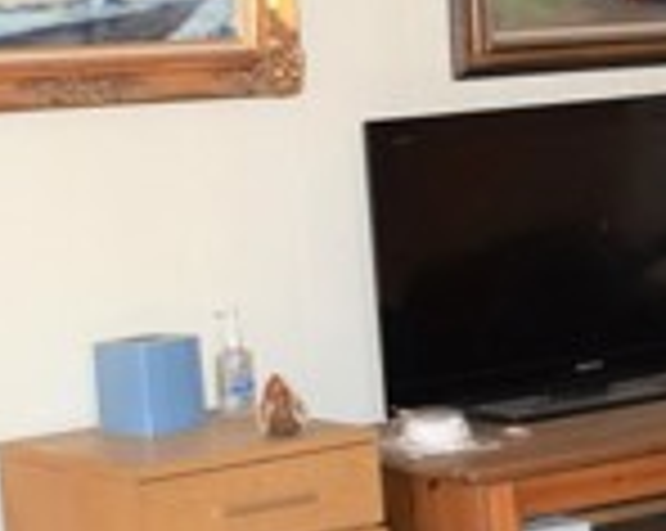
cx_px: 752
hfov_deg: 13.5
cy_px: 214
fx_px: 2756
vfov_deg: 11.0
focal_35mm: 140
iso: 220
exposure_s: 1/30
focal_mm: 23
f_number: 3.8
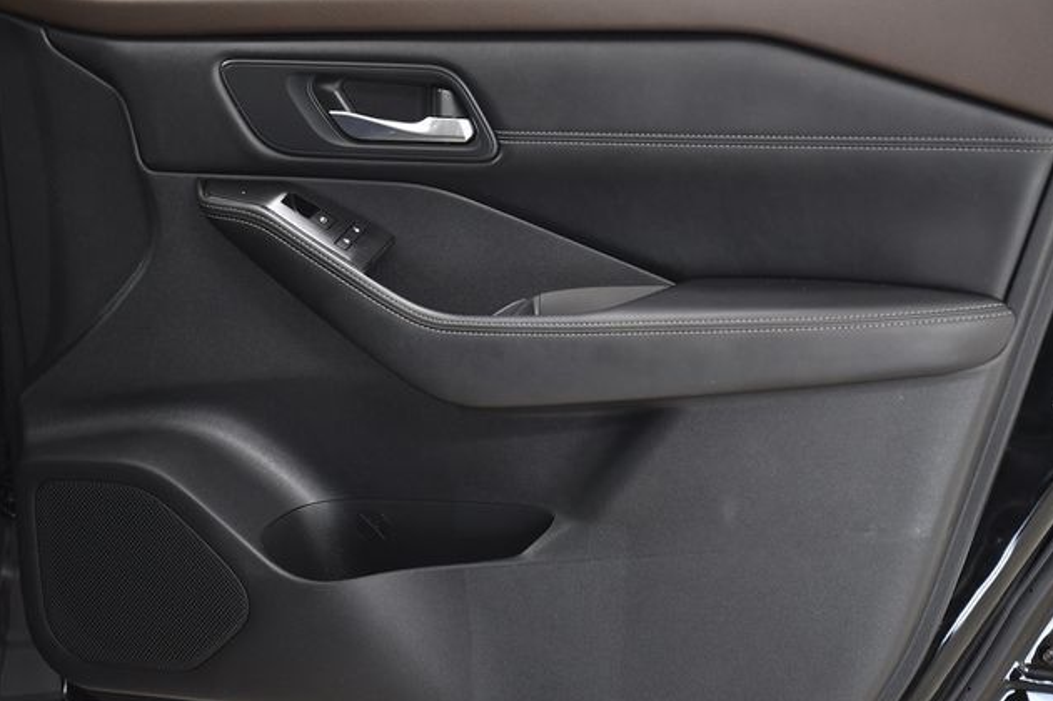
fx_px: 1988
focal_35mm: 68
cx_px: 531
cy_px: 350
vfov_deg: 20.0
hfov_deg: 29.7
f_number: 4.5
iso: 1250
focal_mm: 45
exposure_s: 1/100
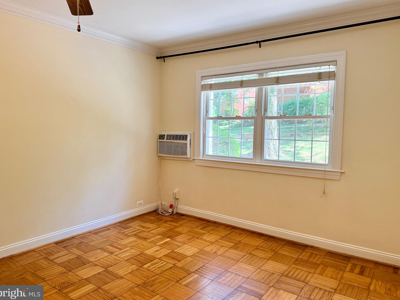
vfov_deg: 54.9
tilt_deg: -3.9
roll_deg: -0.9
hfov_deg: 69.4
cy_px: 146
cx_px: 201
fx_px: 289
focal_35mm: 25
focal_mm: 6.76
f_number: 1.78
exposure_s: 1/130
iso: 125
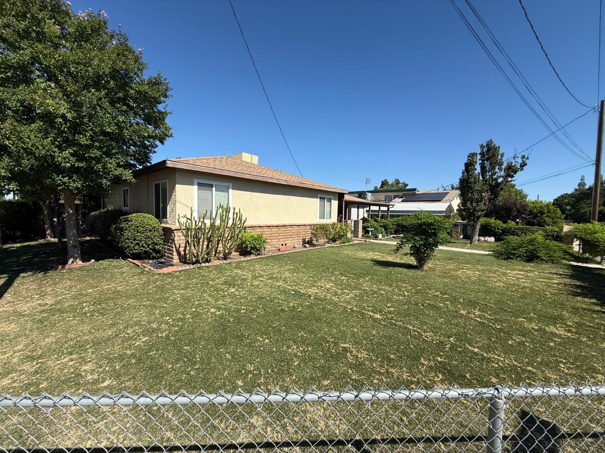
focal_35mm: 14
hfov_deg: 102.1
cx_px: 302
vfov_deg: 85.7
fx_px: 245
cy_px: 226
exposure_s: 1/2506
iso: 50
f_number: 2.2
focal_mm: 2.22
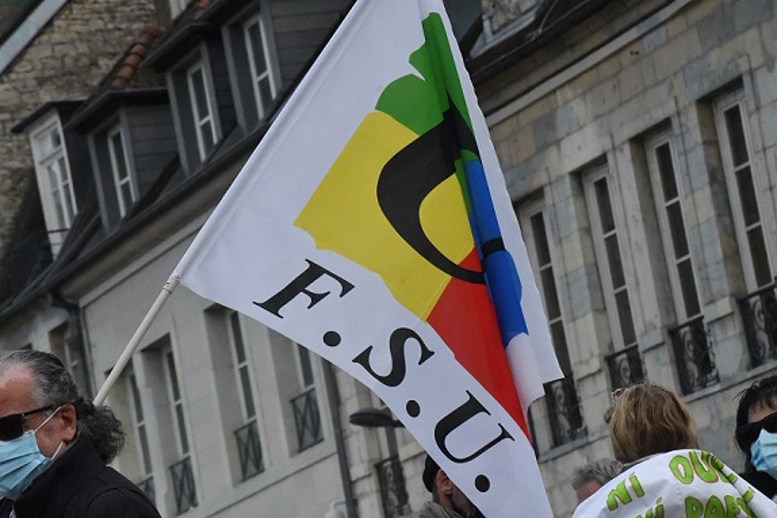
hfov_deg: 10.5
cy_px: 259
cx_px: 388
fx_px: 4210
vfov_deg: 7.0
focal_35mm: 195
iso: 12800
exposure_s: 1/5000
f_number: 18
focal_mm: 130
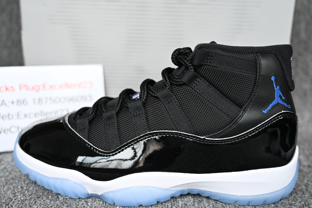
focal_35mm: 39
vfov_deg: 34.2
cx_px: 162
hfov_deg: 49.5
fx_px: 338
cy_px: 110
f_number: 4
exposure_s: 1/125
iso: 560
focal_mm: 33
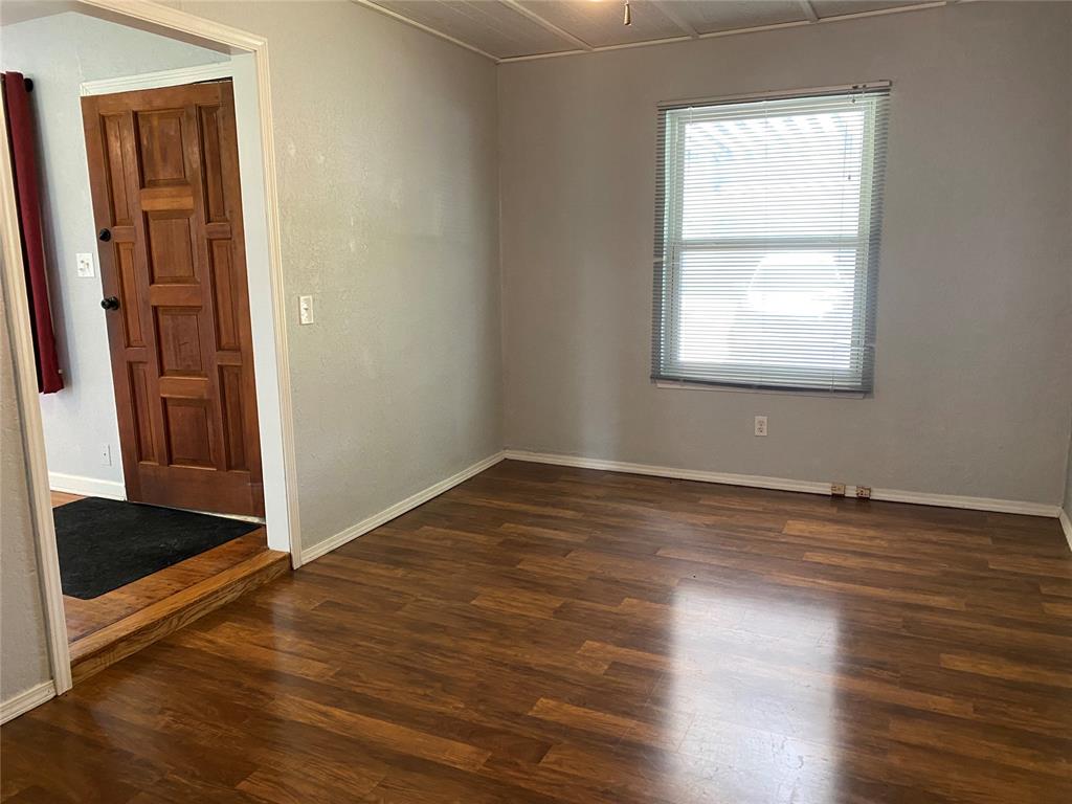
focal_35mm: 26
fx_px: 805
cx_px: 536
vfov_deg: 53.1
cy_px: 402
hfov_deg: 67.3
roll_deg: +0.5
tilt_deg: -9.9
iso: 320
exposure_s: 1/40
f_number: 1.8
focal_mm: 4.25
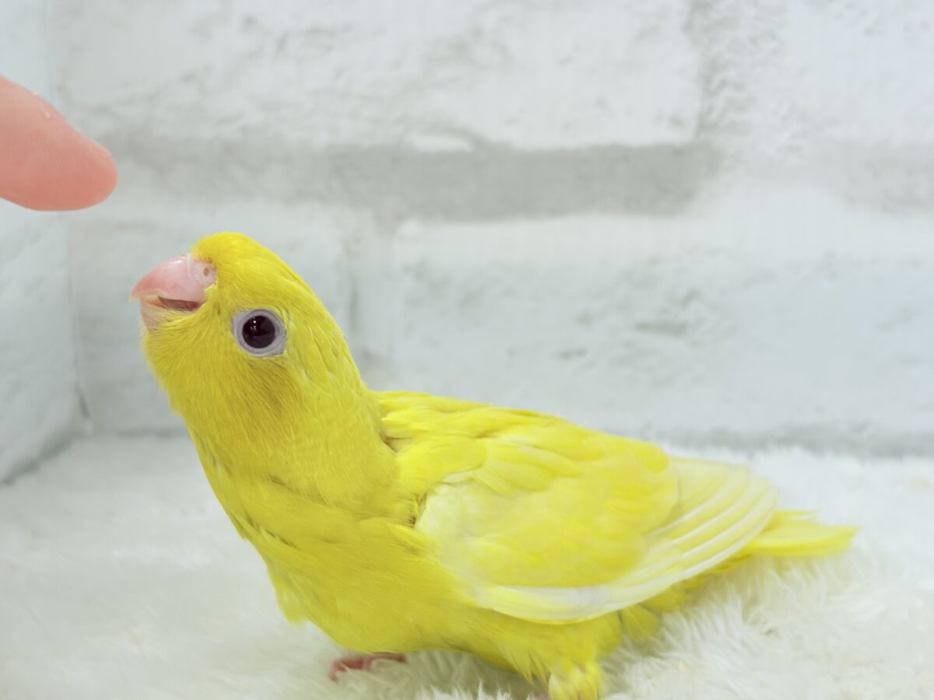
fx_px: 1403
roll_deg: +1.9
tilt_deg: -12.6
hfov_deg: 36.8
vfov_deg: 28.0
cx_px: 467
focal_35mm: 52
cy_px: 350
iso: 80
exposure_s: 1/100
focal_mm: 5.96
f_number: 1.6
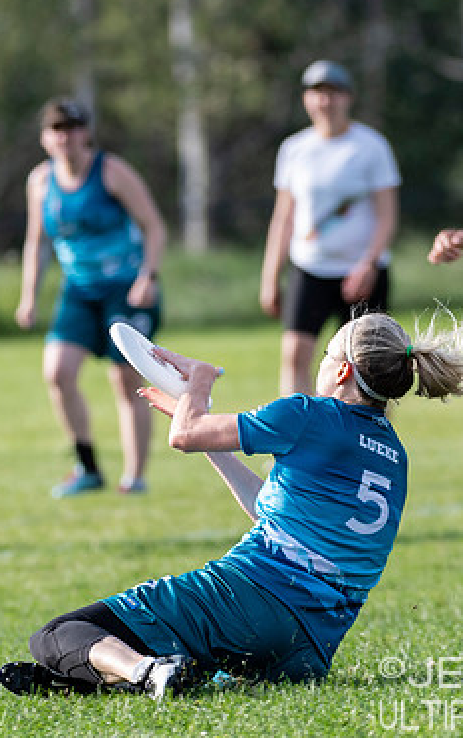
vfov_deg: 2.5
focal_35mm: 843
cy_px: 306
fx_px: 16993
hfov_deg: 1.6
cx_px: 171
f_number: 4
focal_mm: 270
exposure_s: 1/1000
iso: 250
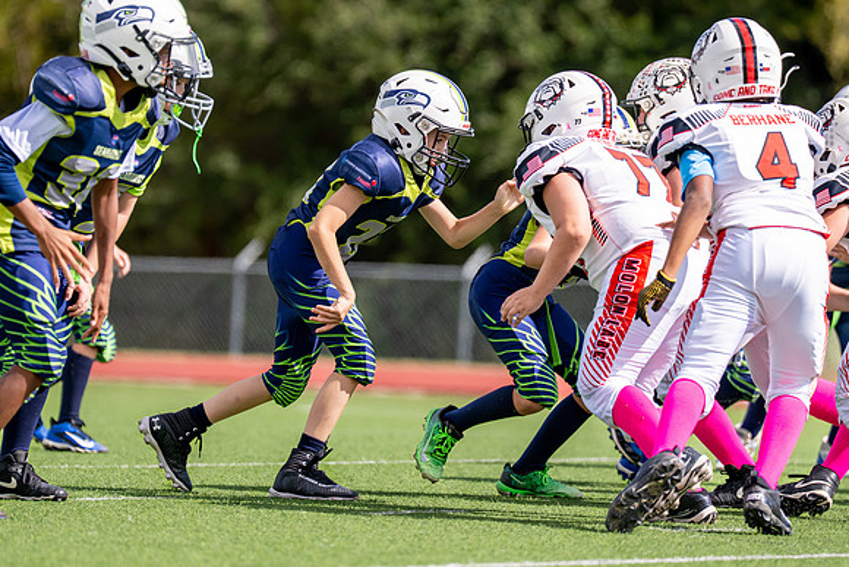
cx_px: 424
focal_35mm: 328
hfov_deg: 6.3
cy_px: 225
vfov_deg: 4.2
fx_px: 7729
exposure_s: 1/5000
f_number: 2.8
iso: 250
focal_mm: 200
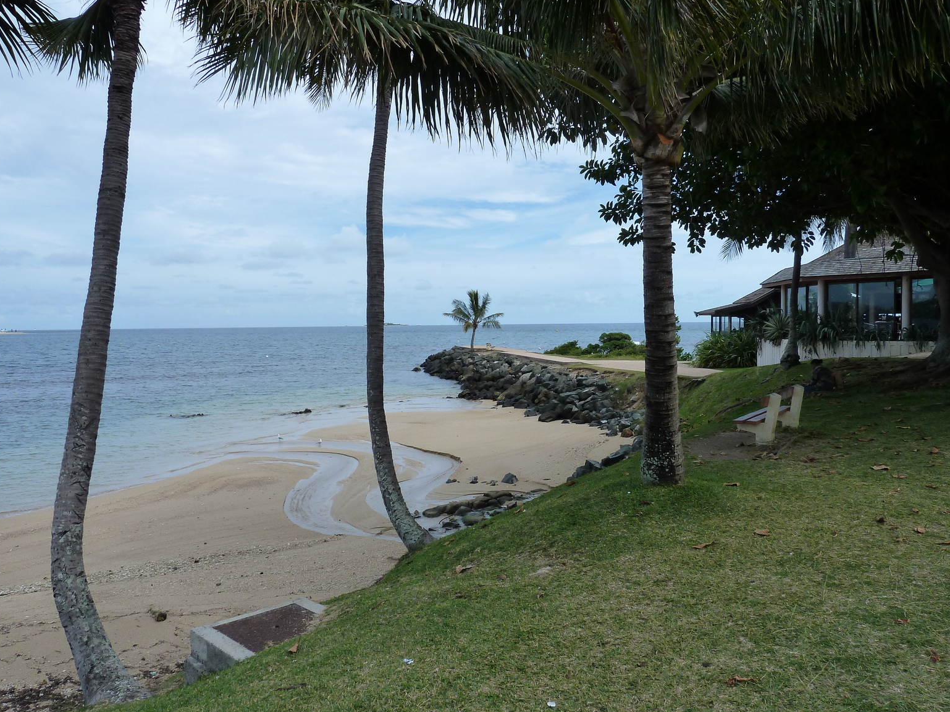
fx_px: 714
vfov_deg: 53.1
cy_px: 358
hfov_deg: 67.3
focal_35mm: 26
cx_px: 476
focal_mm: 4.1
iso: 125
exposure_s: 1/500
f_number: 4.5
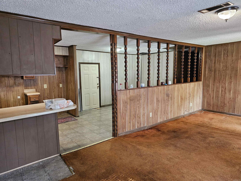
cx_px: 120
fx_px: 160
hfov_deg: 73.9
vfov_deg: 58.9
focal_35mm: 23
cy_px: 90
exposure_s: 1/60
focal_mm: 6.3
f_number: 1.7
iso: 640
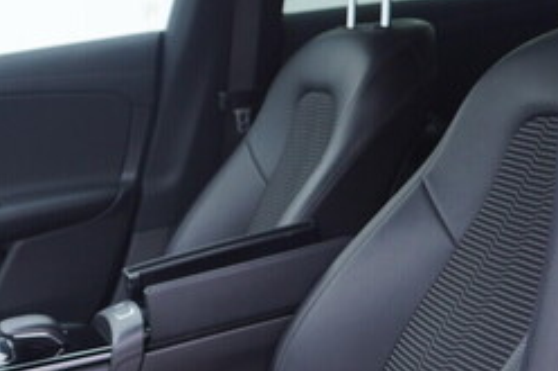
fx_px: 1239
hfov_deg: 24.0
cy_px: 244
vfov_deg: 17.0
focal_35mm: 80
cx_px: -32
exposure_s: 1/40
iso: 160
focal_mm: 24
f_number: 2.8
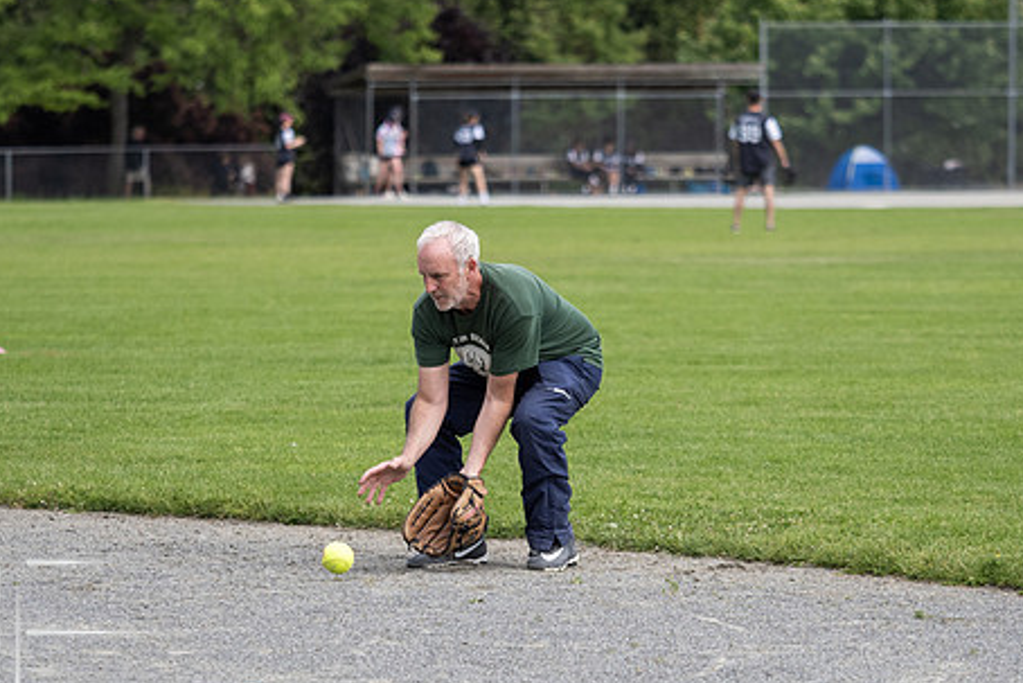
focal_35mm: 258
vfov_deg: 5.3
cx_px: 554
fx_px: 7333
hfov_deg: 8.0
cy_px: 423
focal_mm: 97
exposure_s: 1/1600
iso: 250
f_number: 2.8
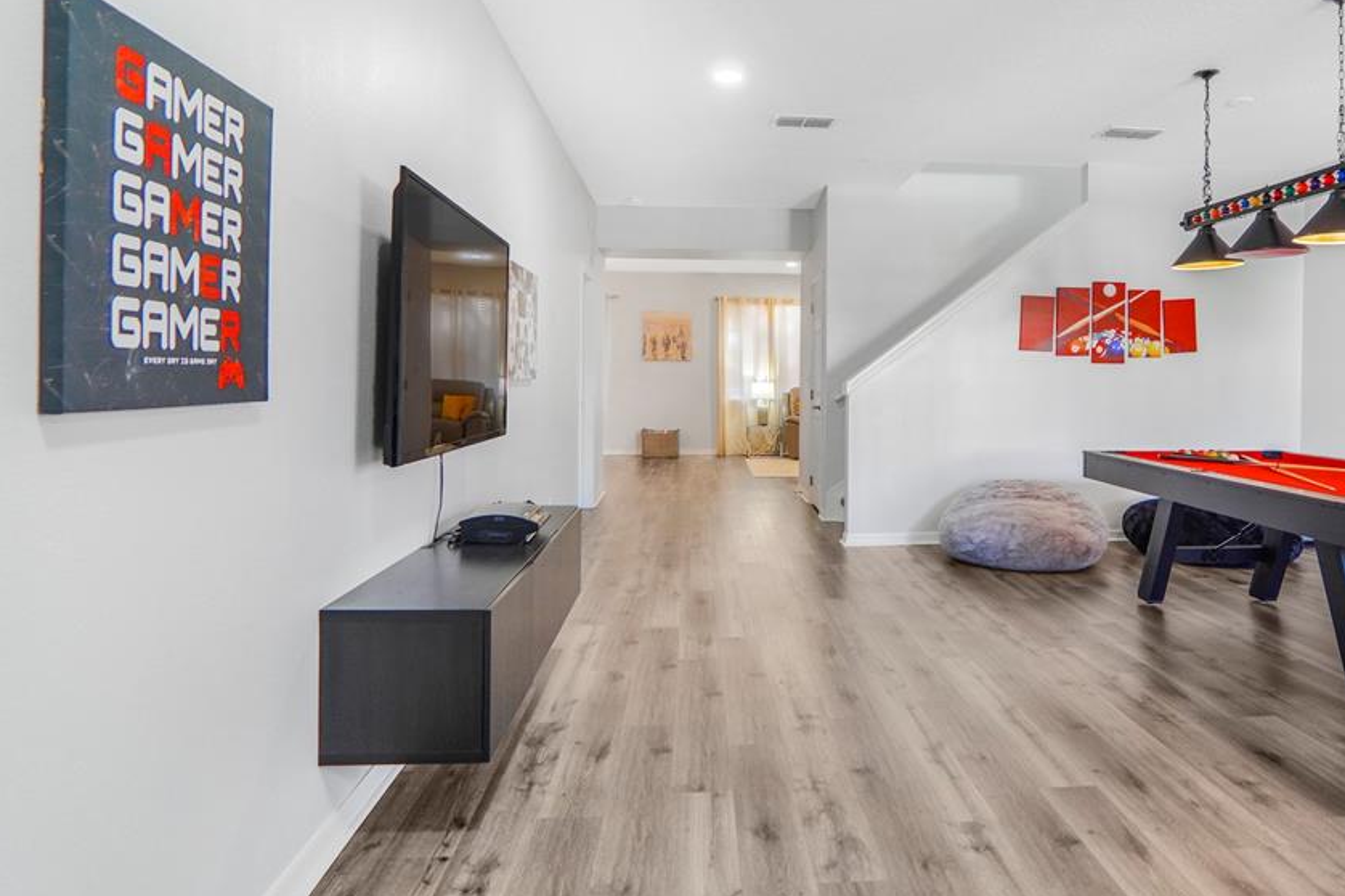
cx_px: 780
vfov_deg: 56.9
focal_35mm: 22
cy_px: 371
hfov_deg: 78.0
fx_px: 822
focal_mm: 12
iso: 400
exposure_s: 1/50
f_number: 2.8
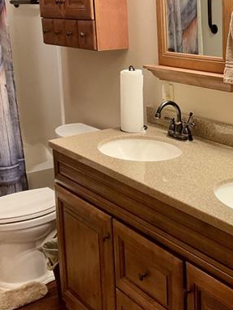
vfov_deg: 33.0
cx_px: 195
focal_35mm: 58
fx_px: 521
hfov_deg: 24.7
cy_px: 110
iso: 125
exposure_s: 1/60
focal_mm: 3
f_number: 1.8
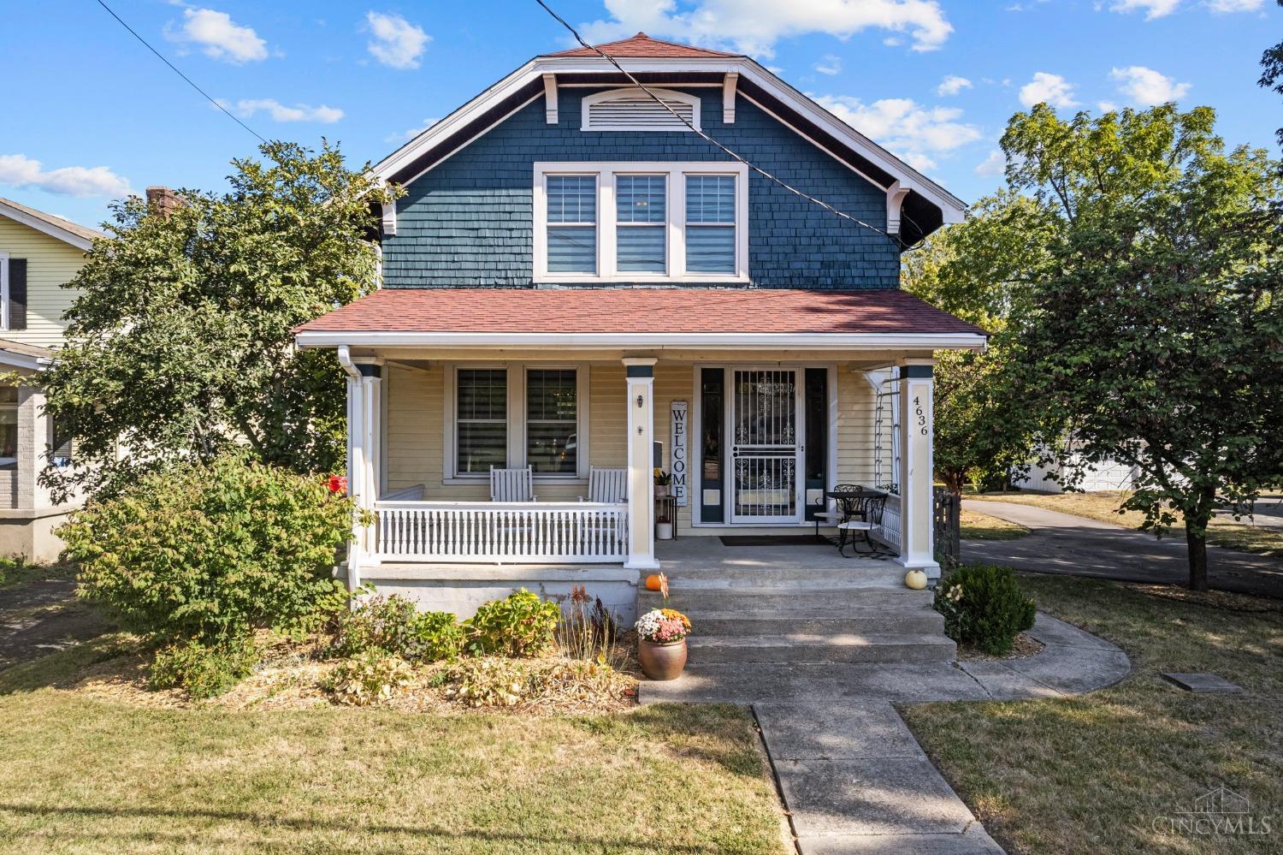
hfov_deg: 78.6
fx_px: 784
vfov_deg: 57.2
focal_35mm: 22
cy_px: 428
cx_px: 642
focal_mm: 8.38
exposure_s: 1/1000
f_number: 2.8
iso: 110
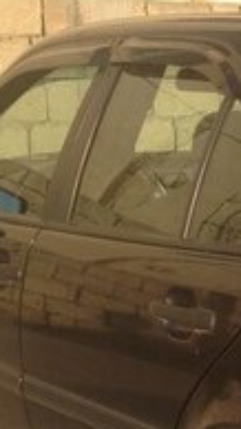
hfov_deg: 9.2
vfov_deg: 17.3
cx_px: 509
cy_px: 377
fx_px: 1387
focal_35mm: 122
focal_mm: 4.12
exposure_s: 1/638
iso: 50
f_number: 2.4
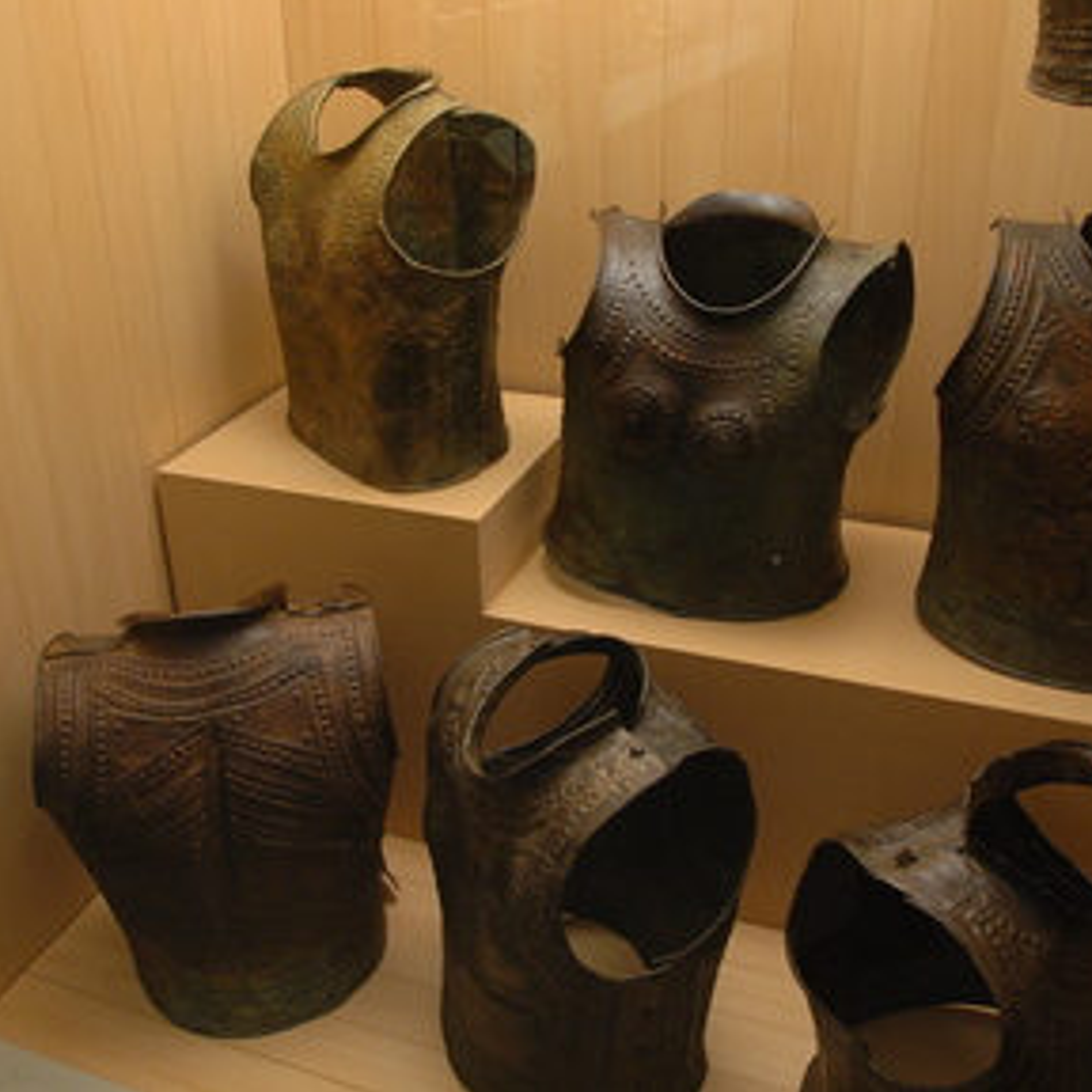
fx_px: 1249
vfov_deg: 47.2
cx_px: 519
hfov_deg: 47.2
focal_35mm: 35
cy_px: 542
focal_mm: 18
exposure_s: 1/20
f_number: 3.5
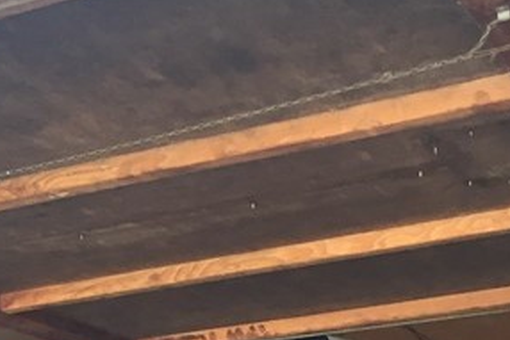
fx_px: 1531
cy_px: 589
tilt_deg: +3.7
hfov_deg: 18.2
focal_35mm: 108
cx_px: -52
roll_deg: -0.2
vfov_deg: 11.8
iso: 32
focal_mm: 4.15
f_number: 2.2
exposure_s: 1/30
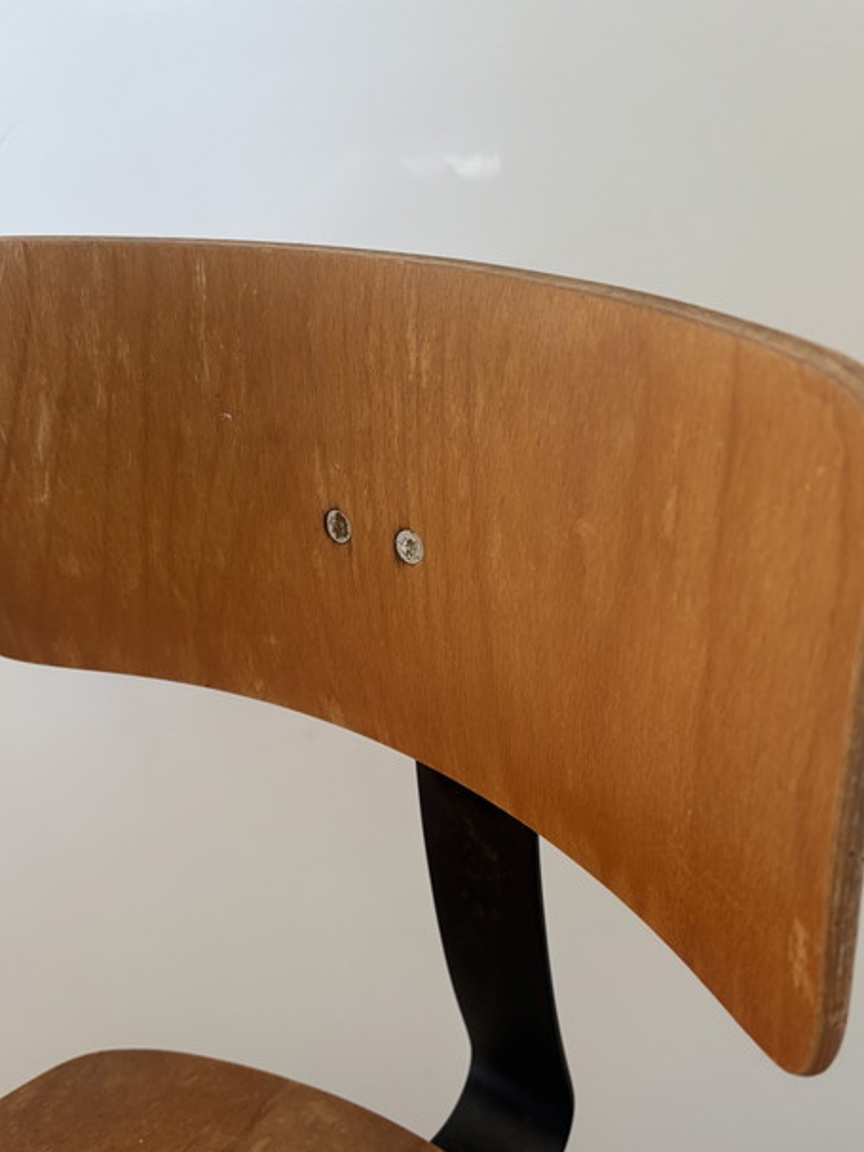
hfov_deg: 44.1
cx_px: 454
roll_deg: +2.3
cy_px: 595
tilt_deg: -24.3
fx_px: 1065
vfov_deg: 56.8
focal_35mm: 32
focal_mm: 5.96
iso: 125
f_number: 1.6
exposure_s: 1/64
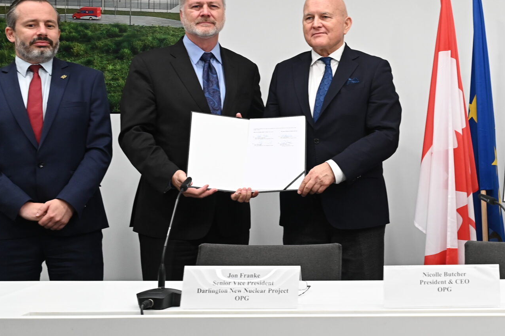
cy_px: 107
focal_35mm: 66
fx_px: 925
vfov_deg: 20.5
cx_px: 462
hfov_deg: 29.2
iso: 1000
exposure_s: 1/160
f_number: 5.6
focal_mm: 33
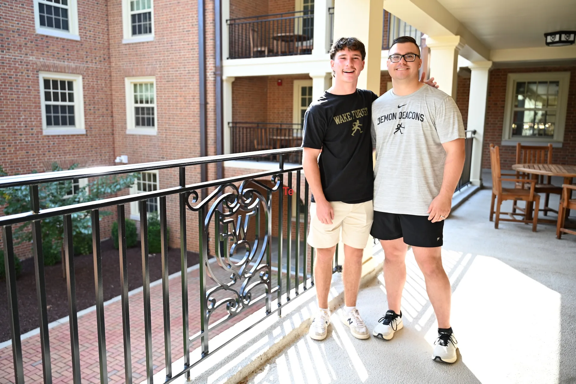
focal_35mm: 28
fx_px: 448
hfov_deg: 65.5
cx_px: 288
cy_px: 192
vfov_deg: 46.4
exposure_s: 1/125
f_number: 2.8
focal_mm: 28
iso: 100
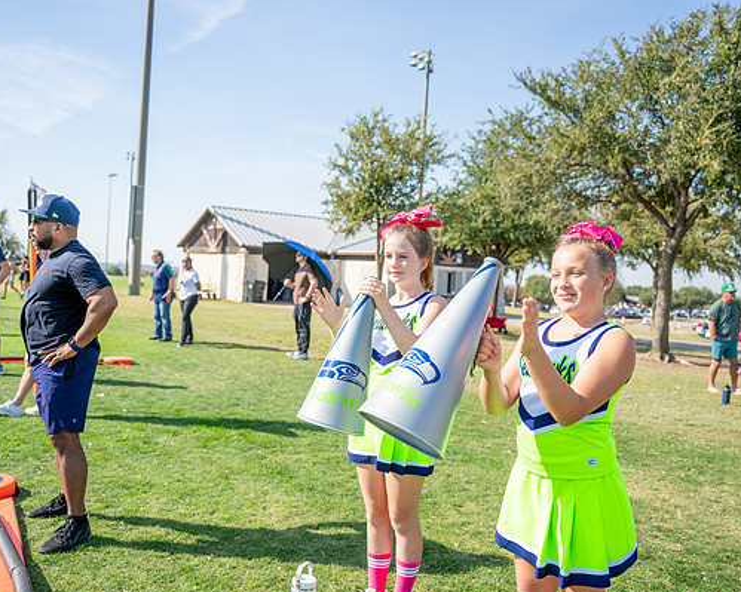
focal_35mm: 32
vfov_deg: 45.8
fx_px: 702
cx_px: 345
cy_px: 303
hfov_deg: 55.6
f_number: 2.8
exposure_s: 1/1250
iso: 100
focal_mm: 27.4
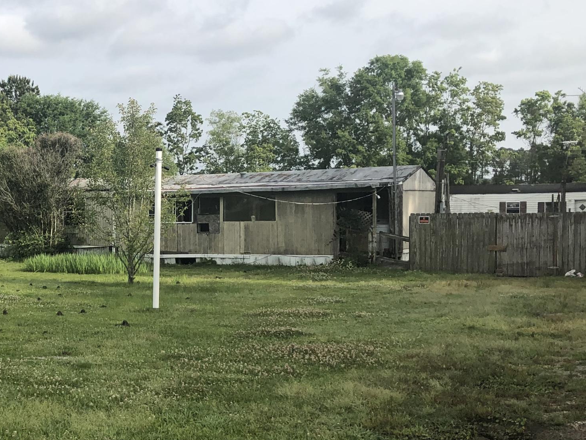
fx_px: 965
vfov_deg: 25.6
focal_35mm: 57
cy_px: 256
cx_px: 115
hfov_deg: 32.8
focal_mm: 3.99
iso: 20
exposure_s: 1/1499
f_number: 1.8
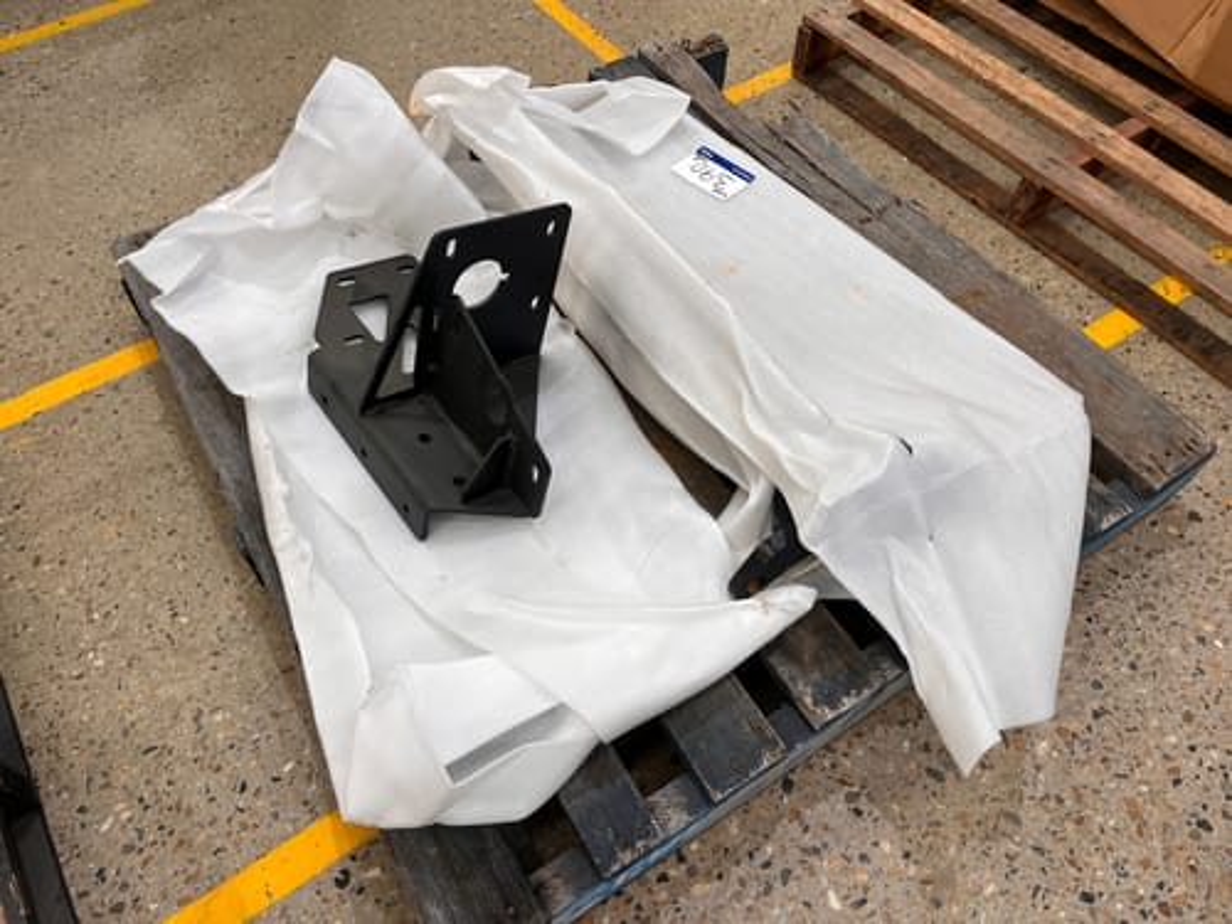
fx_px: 925
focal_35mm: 26
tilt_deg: -53.2
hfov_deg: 67.3
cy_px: 462
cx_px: 616
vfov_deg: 53.1
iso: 40
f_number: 1.6
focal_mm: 5.1
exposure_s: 1/100
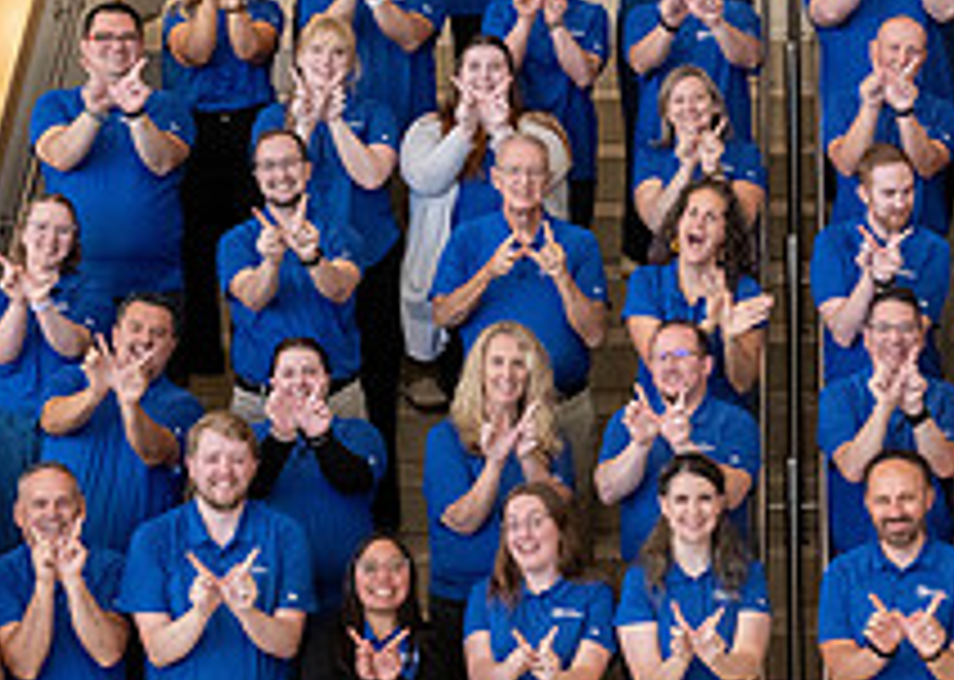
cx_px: 791
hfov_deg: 15.2
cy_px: 190
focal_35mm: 131
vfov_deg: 10.9
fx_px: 3546
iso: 2000
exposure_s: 1/160
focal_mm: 42
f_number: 8
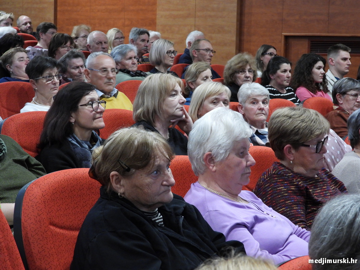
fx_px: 884
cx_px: 180
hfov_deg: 23.0
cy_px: 135
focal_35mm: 85
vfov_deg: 17.4
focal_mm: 15.3
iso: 800
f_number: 3.5
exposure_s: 1/5
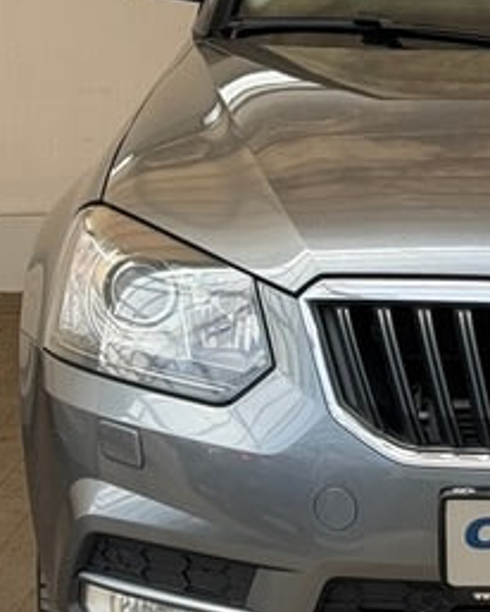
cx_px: 711
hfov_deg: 9.2
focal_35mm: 164
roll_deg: -0.4
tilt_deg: -10.6
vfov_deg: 11.7
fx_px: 2969
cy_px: 218
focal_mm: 6.76
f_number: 1.78
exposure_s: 1/731
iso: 64
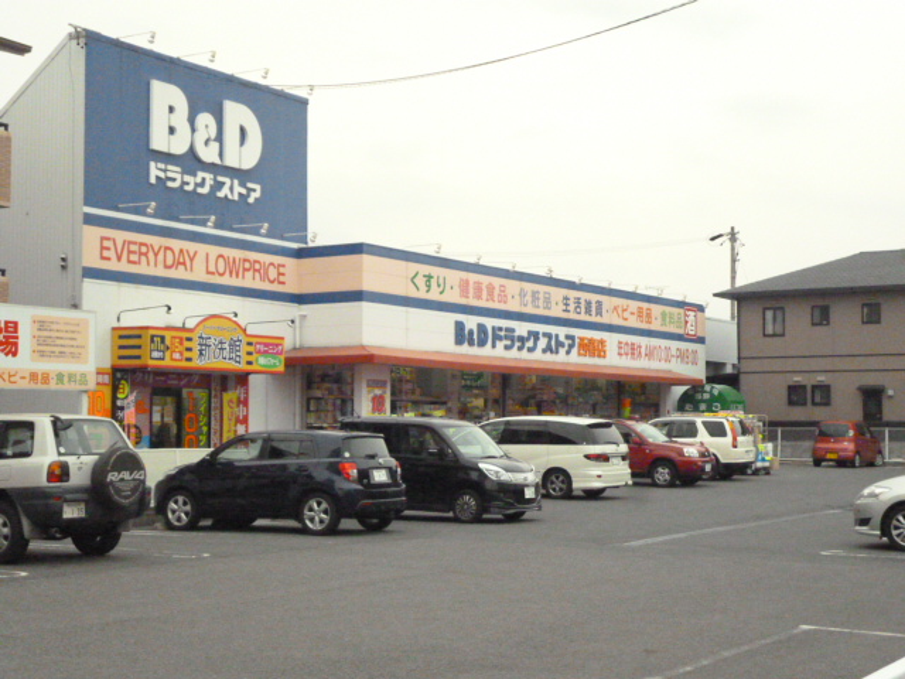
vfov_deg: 26.1
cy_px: 340
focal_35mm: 56
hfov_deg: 34.3
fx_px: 1464
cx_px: 452
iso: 1600
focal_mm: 10
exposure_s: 1/200
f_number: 13
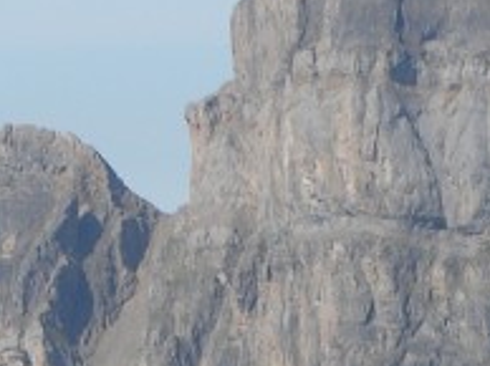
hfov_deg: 2.0
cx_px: -167
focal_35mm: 1005
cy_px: 172
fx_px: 14209
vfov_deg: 1.5
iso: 50
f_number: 5.7
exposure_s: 1/304
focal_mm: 48.5
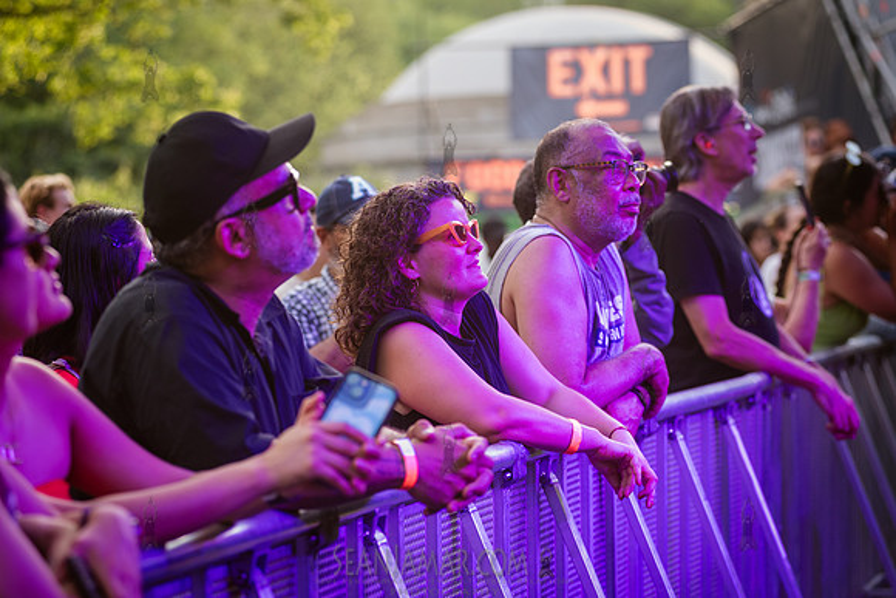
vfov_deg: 13.0
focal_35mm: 105
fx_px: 2614
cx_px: 448
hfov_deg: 19.5
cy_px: 299
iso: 1000
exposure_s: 1/250
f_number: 4
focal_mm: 105
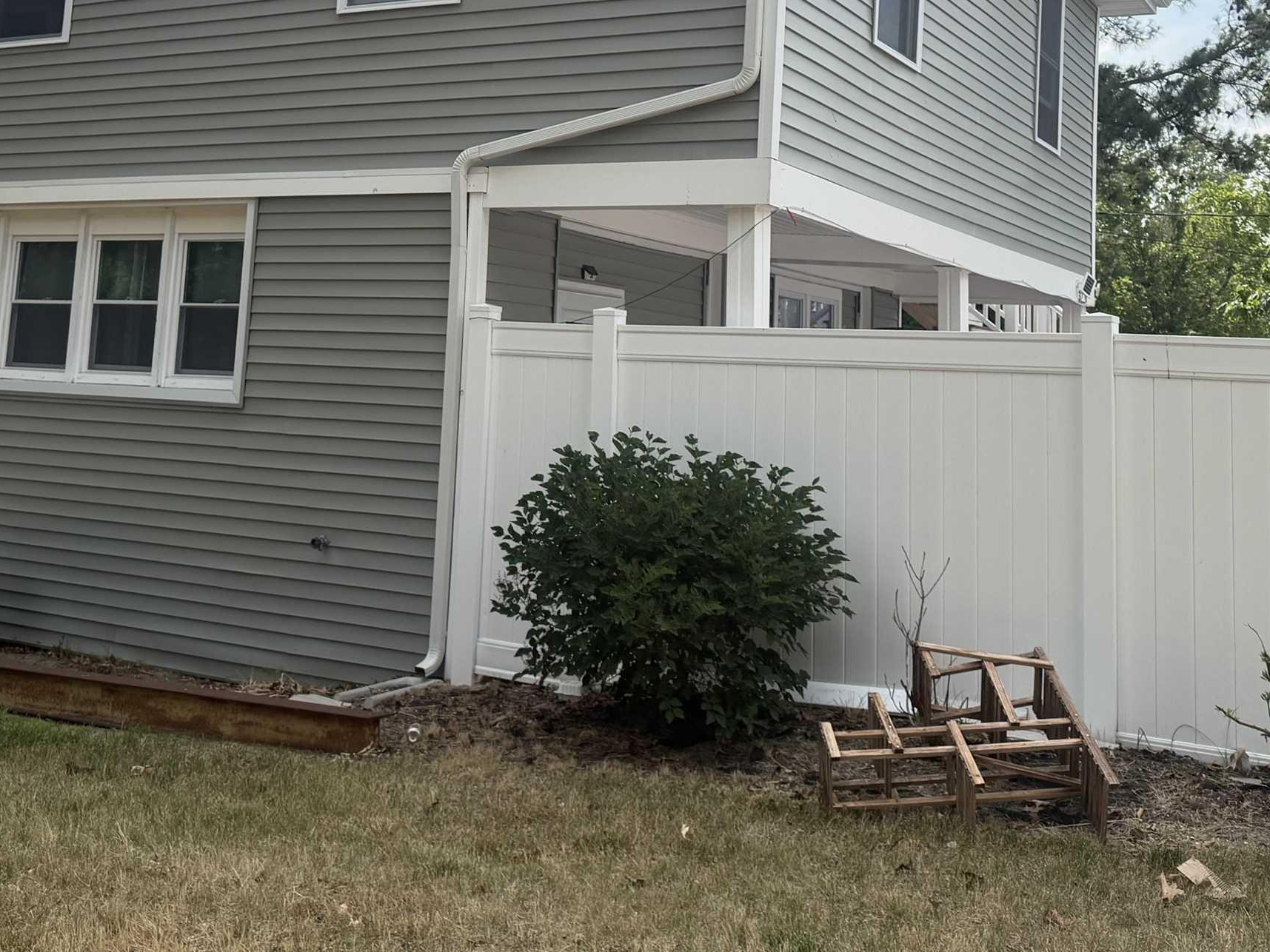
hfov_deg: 43.7
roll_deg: -2.5
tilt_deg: +7.2
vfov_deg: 32.4
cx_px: 531
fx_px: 1577
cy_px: 154
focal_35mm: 43
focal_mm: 6.76
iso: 100
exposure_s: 1/3953
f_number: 1.78
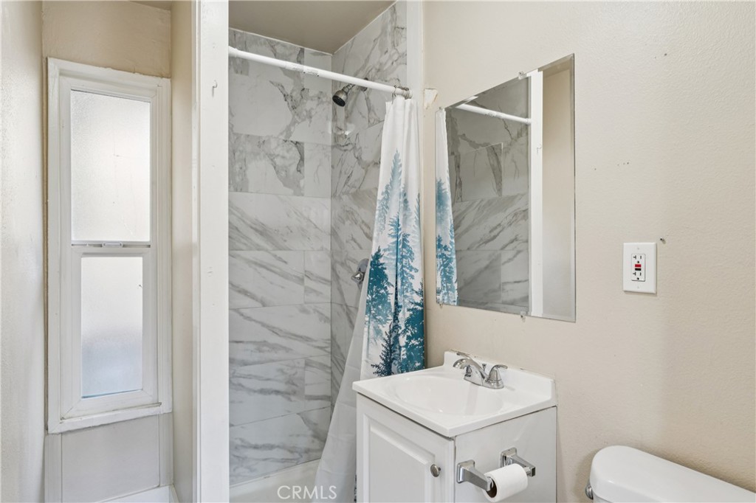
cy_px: 252
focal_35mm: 21
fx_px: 432
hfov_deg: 82.3
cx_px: 378
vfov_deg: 60.4
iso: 100
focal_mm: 20.6
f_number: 13
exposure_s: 2.5
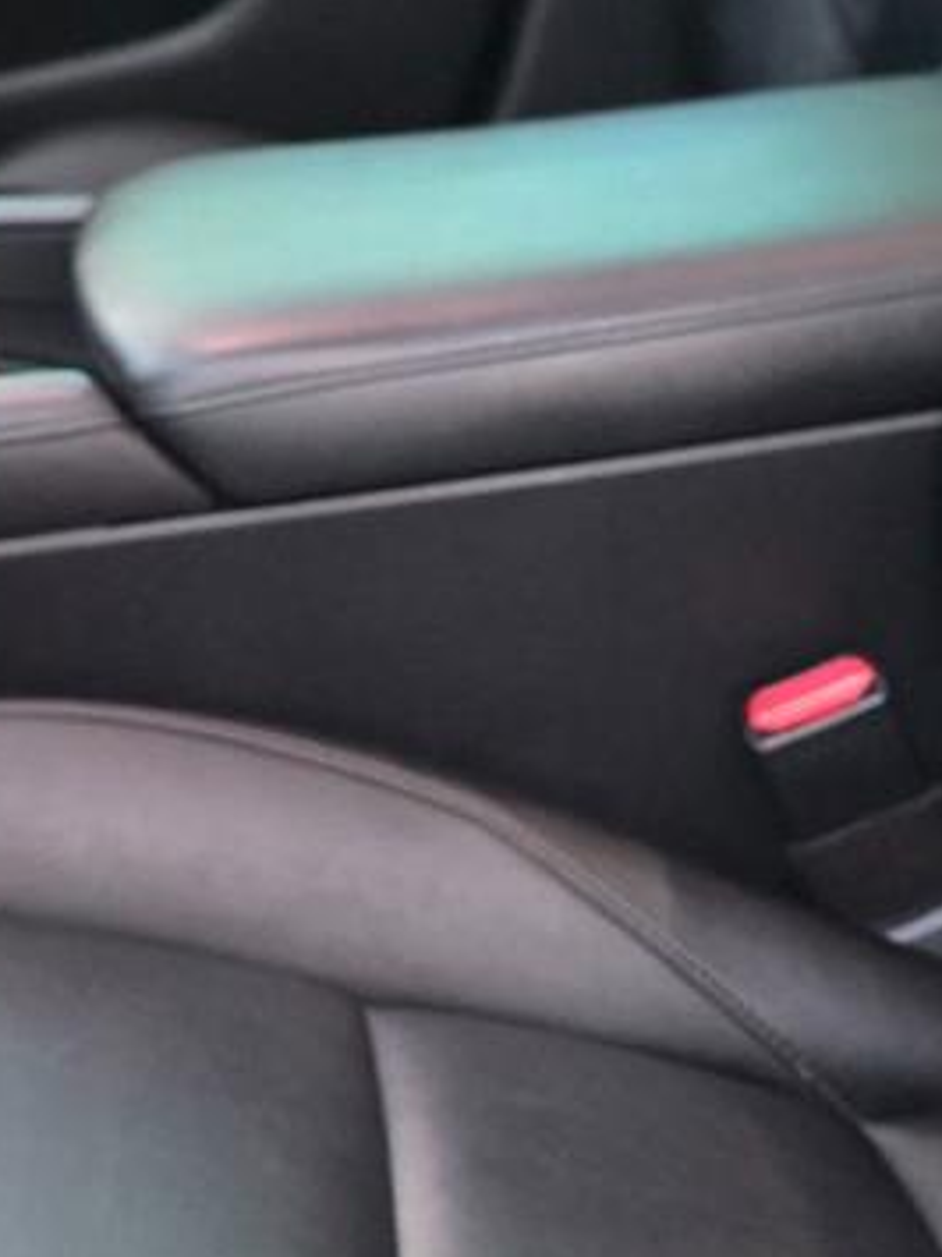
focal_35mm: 83
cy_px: 620
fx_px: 3013
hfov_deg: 17.8
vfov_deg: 23.6
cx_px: 460
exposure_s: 1/100
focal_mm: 6.25
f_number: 1.7
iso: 2000
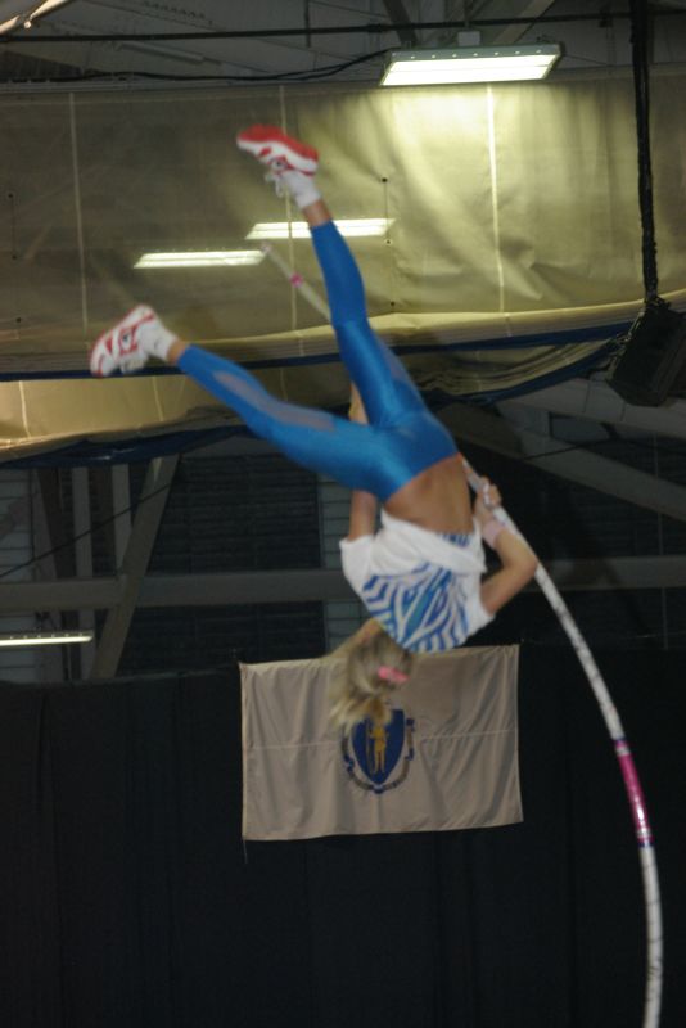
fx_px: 8139
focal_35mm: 285
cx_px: 343
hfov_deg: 4.8
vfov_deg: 7.2
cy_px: 514
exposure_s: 1/125
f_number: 5.6
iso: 800
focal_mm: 190
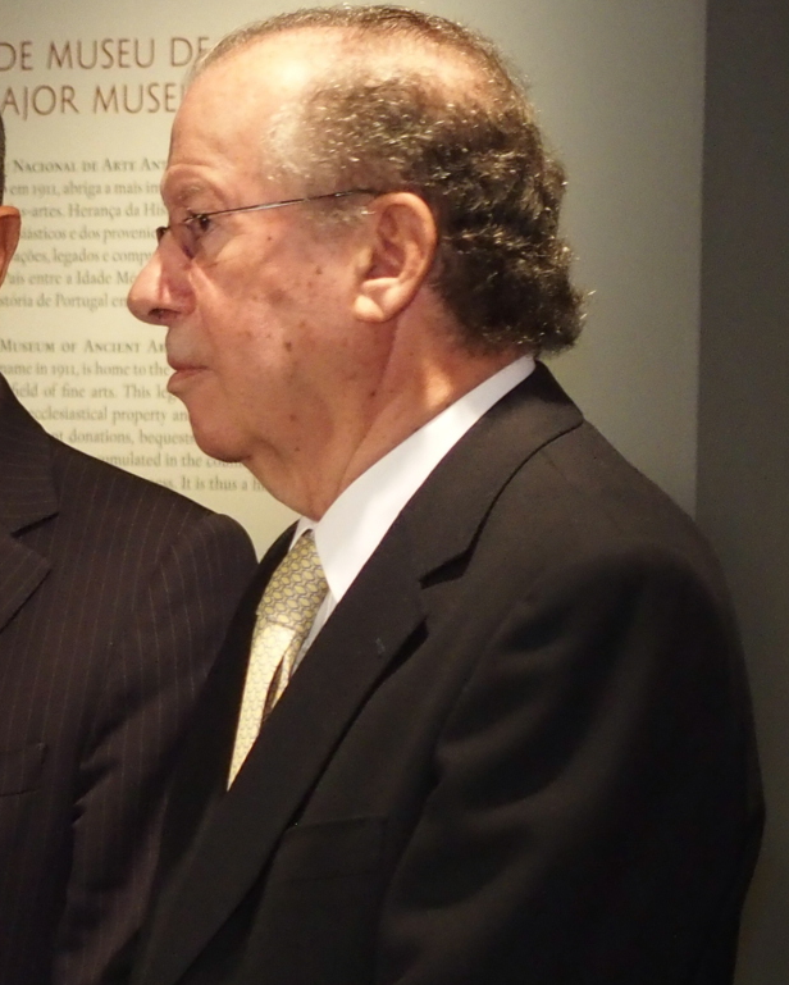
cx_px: -514
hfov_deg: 6.4
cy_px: 808
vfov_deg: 8.1
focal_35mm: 239
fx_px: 6971
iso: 640
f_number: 2.8
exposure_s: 1/60
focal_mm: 19.6
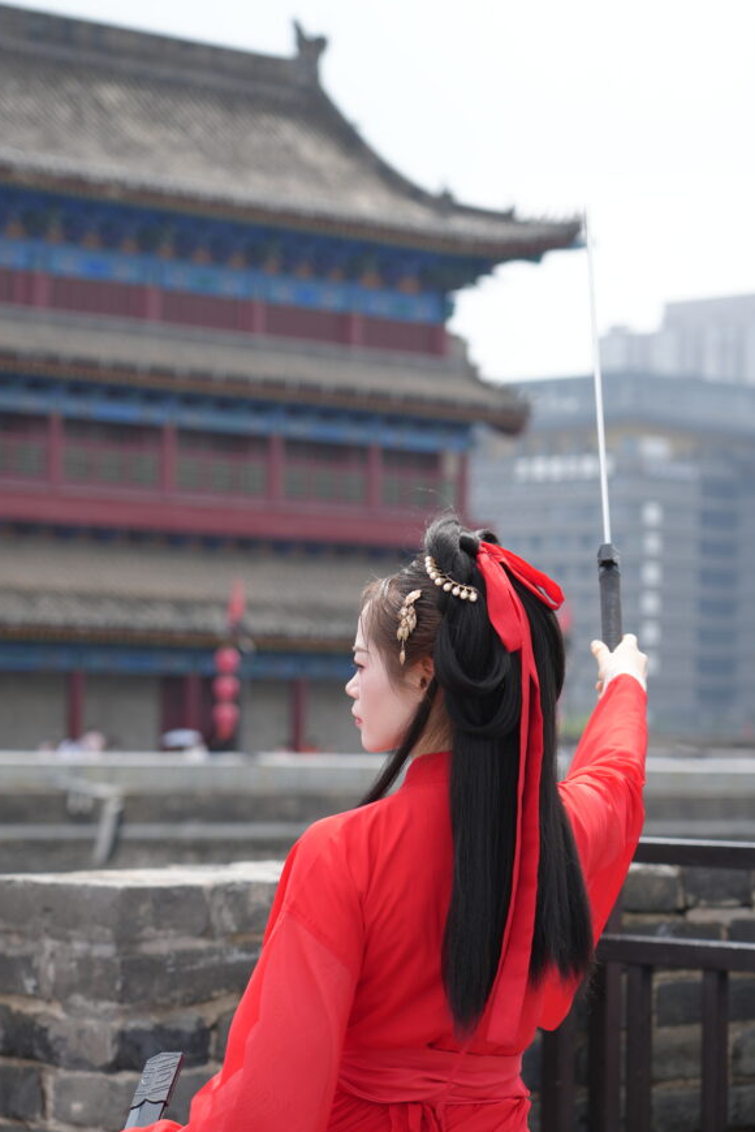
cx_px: 344
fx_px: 3112
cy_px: 558
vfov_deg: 20.6
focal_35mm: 99
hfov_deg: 13.8
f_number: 4.5
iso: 100
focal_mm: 84
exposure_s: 1/400
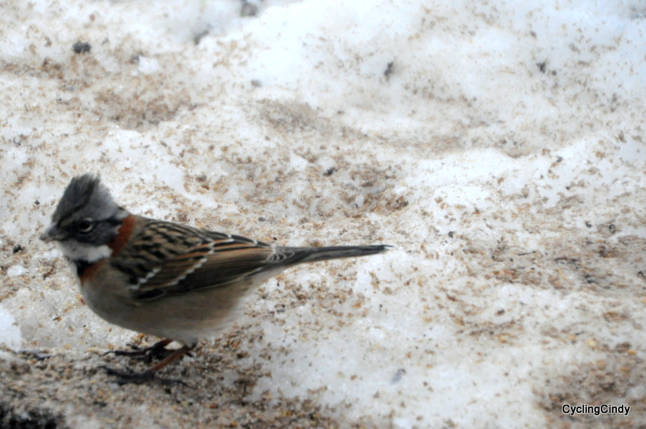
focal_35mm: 405
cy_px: 214
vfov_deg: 3.4
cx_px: 323
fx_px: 7257
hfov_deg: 5.1
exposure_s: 1/1250
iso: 1250
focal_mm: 270
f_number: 6.3
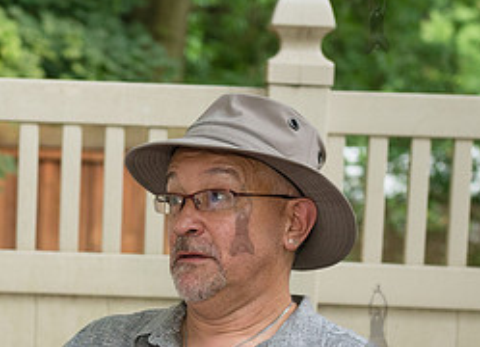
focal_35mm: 158
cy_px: 387
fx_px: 2163
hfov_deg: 12.6
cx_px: 119
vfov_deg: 9.1
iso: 1600
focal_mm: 55
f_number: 4
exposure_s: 1/400
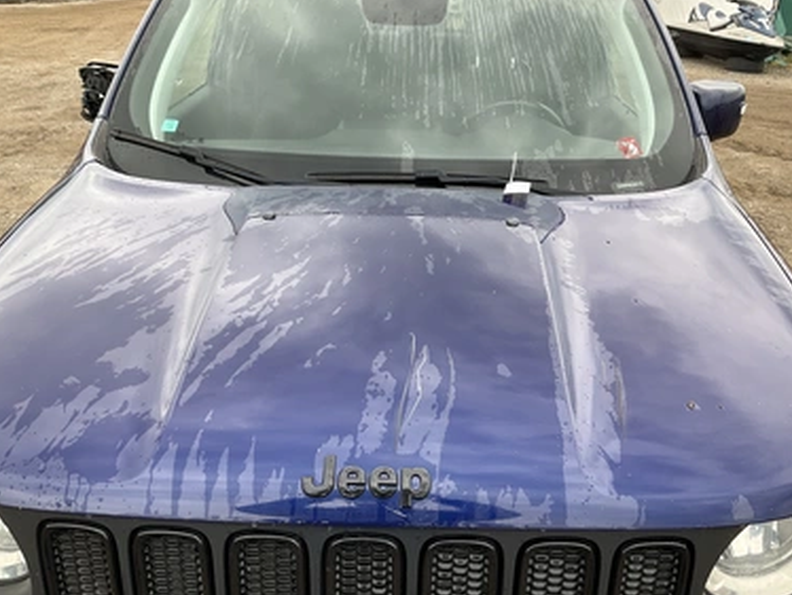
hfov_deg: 58.3
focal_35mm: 31
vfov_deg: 45.5
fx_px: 710
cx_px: 411
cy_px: 311
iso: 20
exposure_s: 1/159
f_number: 1.8
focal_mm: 3
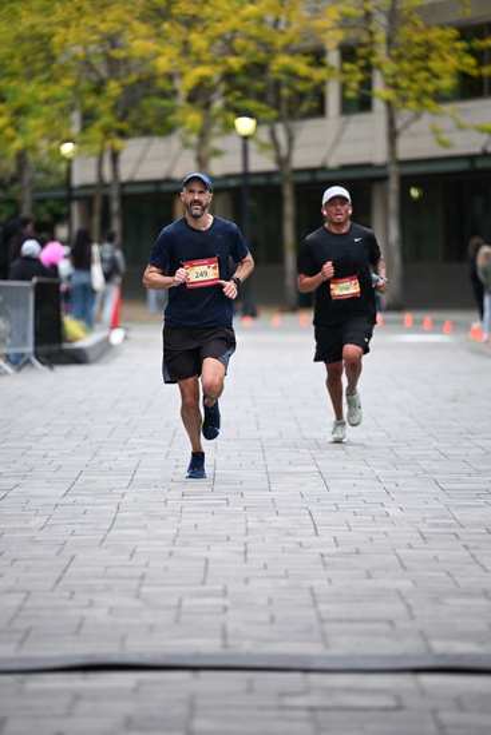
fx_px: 3373
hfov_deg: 8.3
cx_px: 246
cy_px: 368
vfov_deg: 12.4
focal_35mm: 165
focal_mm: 165
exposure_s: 1/2500
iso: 1250
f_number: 2.8
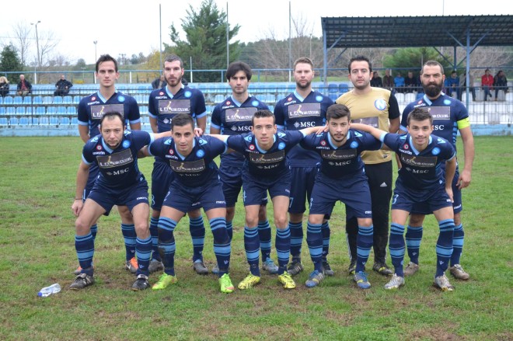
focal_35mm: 60
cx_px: 256
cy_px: 170
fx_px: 854
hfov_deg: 33.4
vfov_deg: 22.6
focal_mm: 40
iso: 2000
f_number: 5.3
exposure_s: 1/500
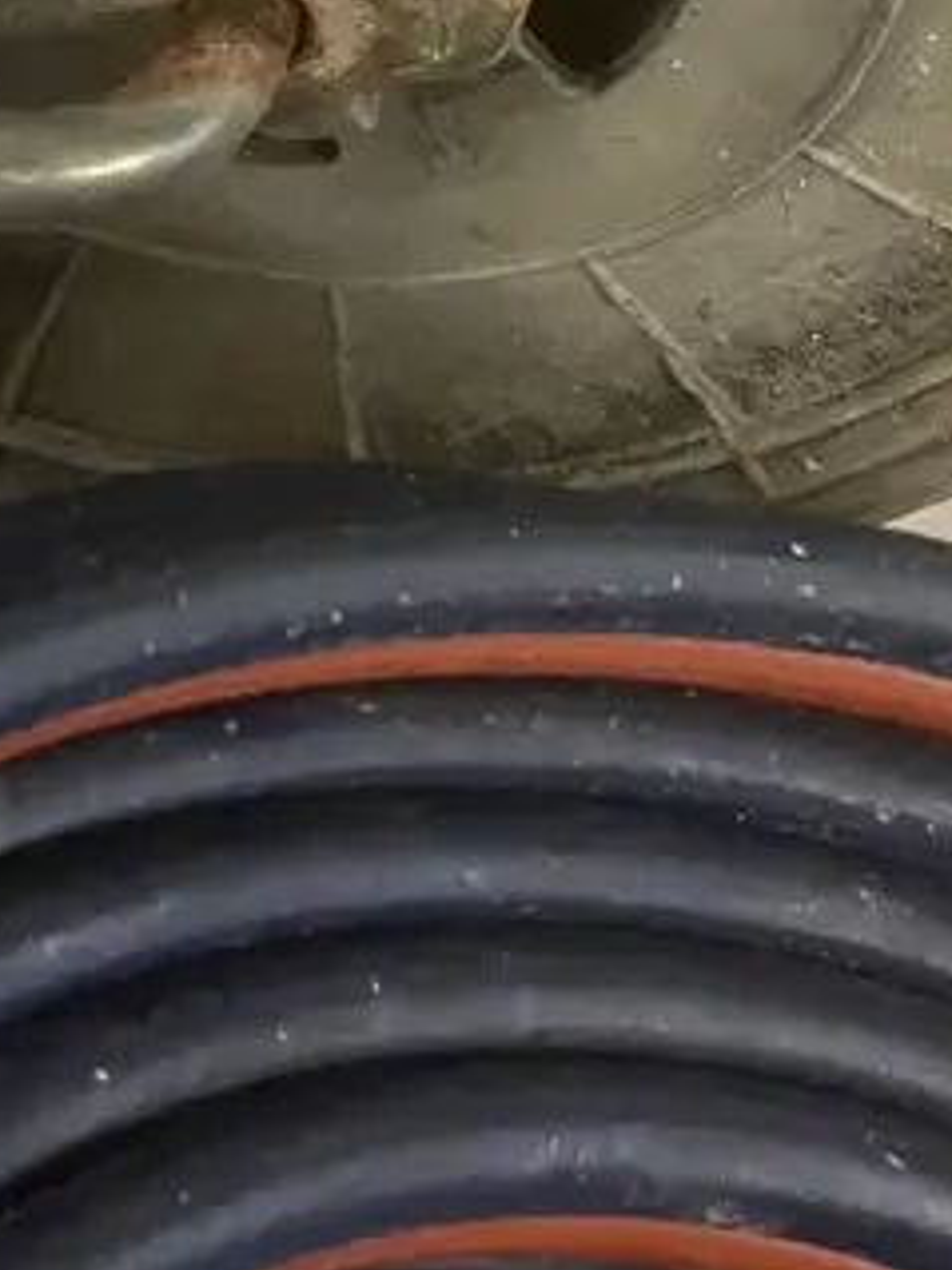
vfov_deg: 20.0
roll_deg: -5.4
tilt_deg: -40.4
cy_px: -386
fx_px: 3302
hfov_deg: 16.2
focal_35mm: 90
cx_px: 64
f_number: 1.8
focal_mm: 3.99
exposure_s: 1/50
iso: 250
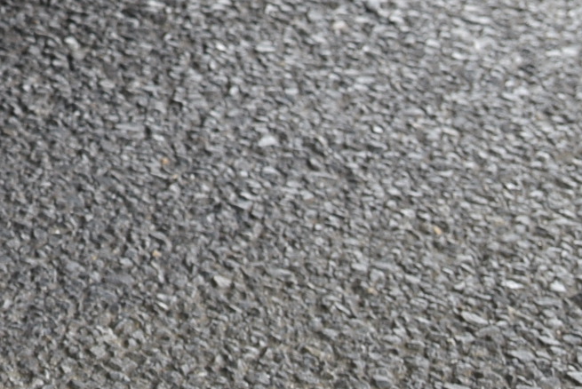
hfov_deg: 11.2
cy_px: -401
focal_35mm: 171
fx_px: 2771
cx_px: -448
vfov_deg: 7.7
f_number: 5.6
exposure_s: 1/160
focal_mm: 25
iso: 200
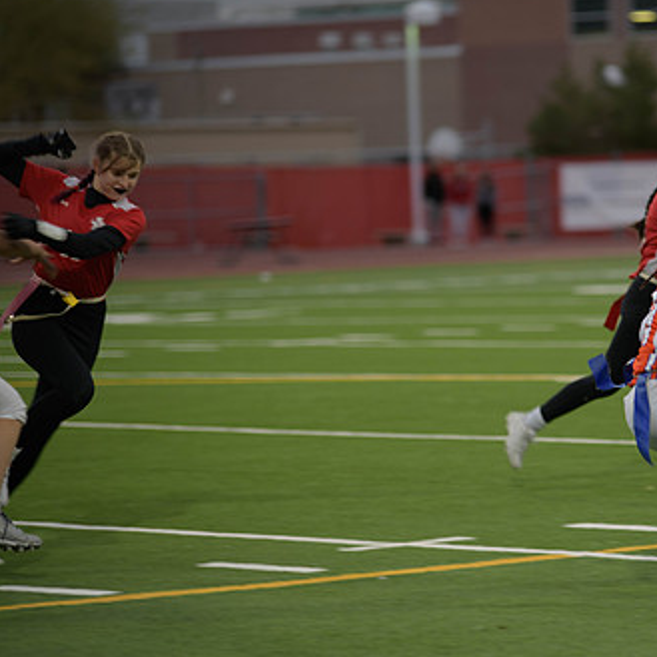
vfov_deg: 7.8
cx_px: 559
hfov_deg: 7.8
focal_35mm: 225
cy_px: 327
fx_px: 4831
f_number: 2.8
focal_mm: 150
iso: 200
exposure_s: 1/200
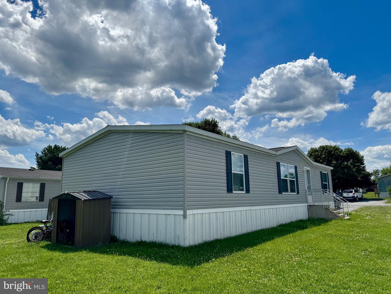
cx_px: 196
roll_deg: +0.2
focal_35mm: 24
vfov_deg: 56.8
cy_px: 147
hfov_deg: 71.6
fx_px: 271
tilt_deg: +9.8
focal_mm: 6.76
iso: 80
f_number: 1.78
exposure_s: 1/12346
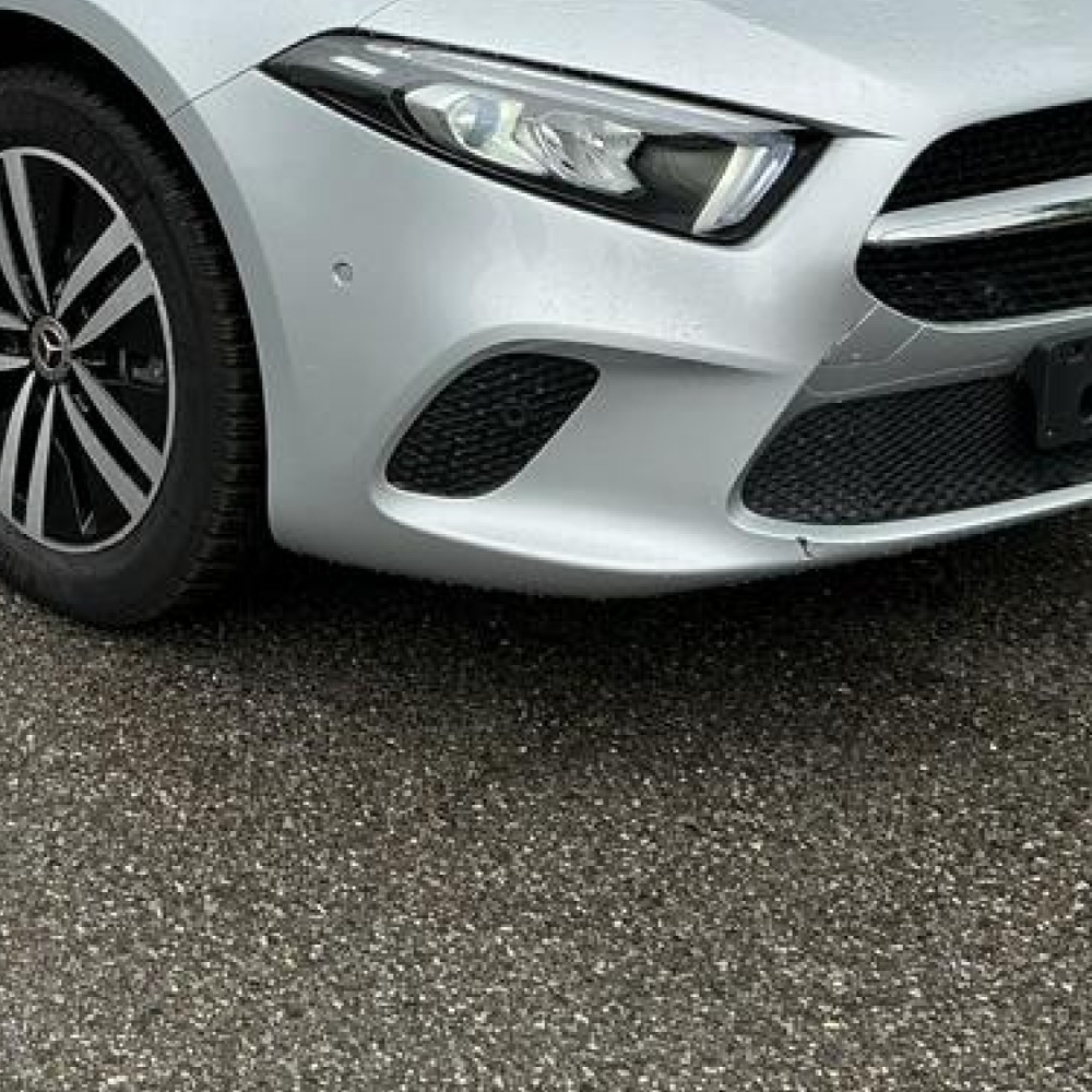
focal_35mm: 70
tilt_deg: -13.3
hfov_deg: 24.2
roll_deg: +0.6
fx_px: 2498
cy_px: 132
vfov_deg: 24.0
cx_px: 189
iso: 25
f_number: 1.8
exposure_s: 1/770
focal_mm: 3
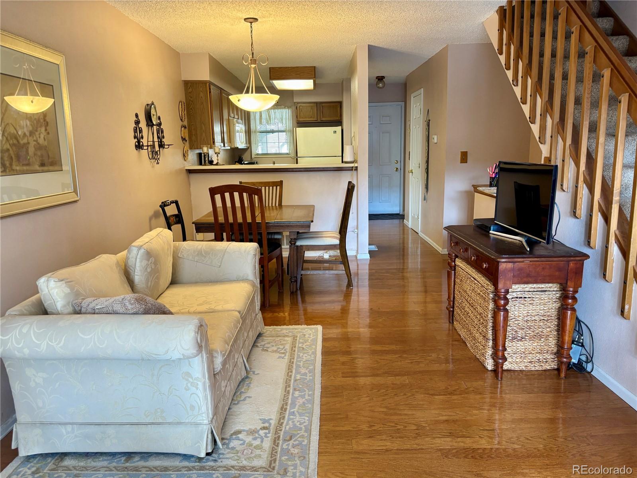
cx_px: 318
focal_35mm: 26
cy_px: 239
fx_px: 478
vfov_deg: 53.1
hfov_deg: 67.3
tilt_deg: -10.7
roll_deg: +1.1
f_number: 1.6
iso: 160
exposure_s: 1/60
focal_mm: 5.96
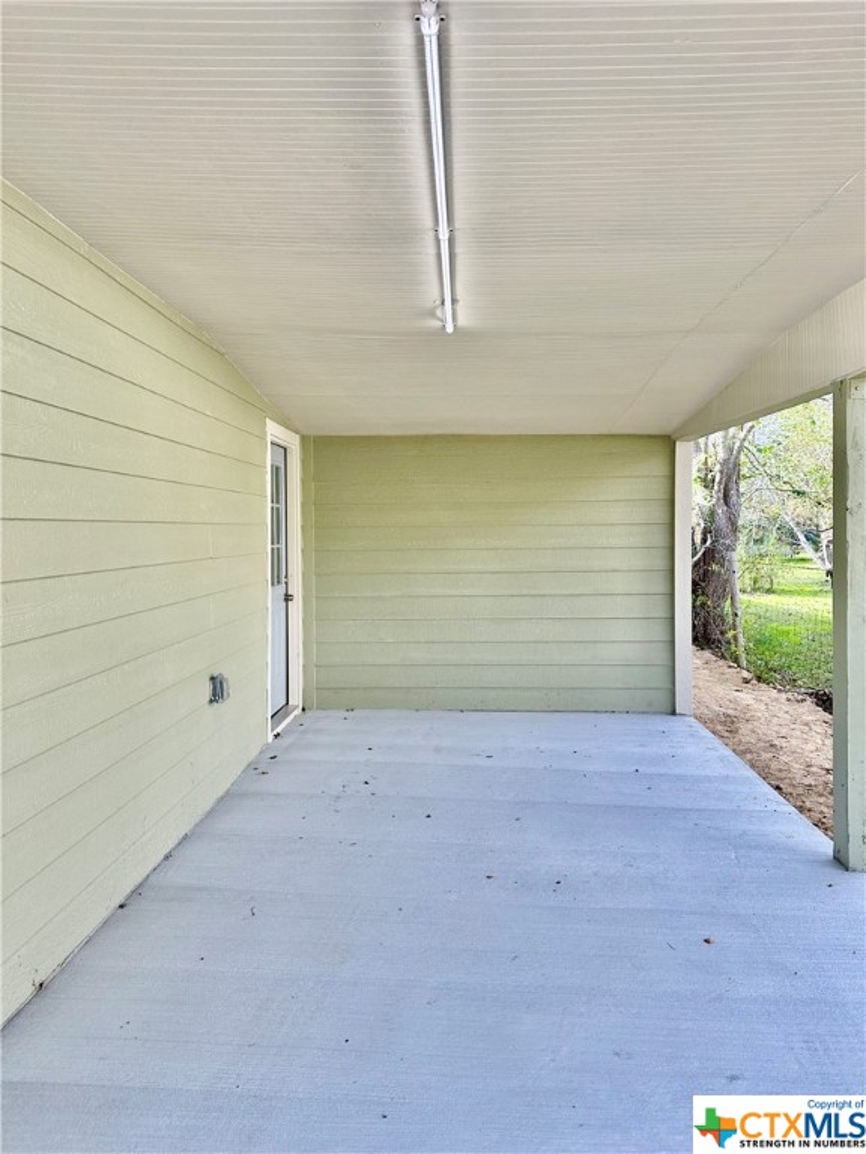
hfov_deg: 56.8
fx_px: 801
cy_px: 577
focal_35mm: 24
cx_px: 433
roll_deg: +0.0
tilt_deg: -2.0
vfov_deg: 71.6
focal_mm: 6.86
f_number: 1.78
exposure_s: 1/541
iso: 80
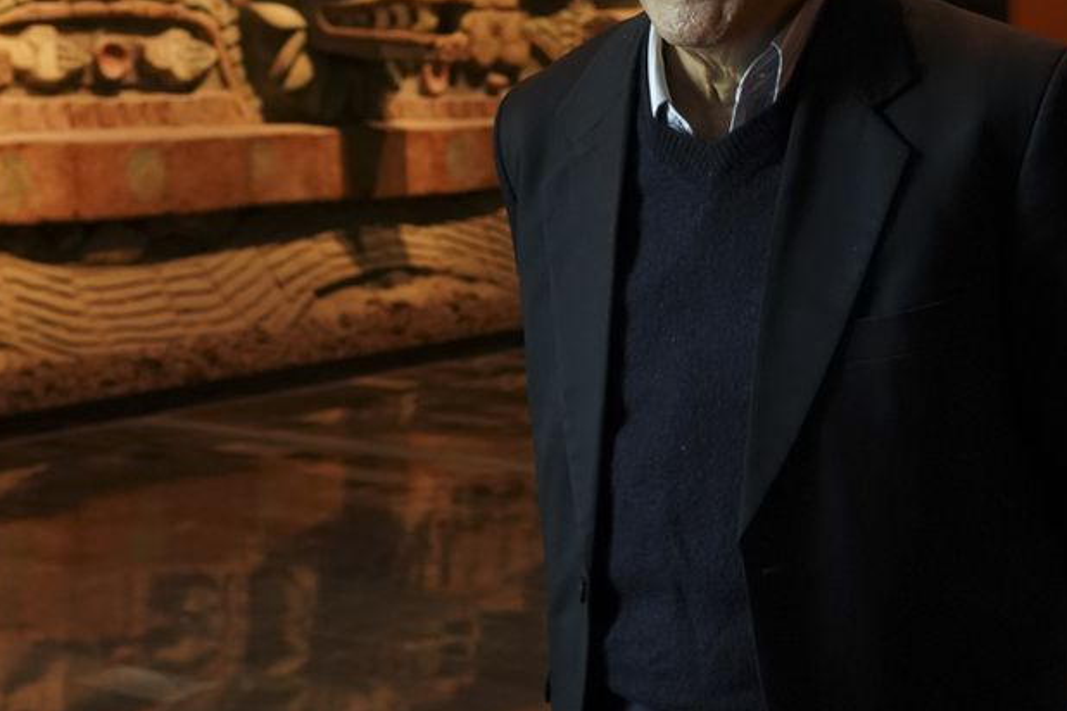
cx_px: 497
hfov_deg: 29.6
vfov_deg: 19.7
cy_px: 93
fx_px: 2015
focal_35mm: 68
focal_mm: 35
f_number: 5.6
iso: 4000
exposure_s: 1/50
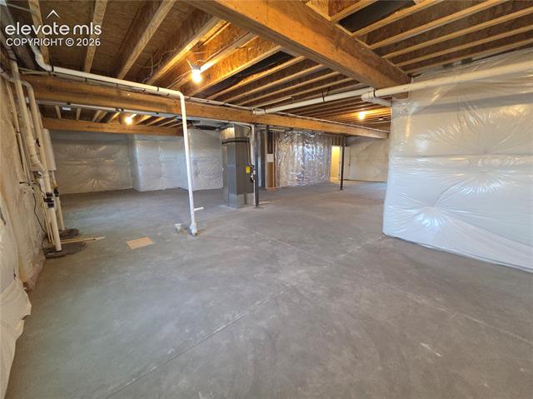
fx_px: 200
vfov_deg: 89.8
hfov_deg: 106.2
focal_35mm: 13
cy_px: 200
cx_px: 266
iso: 1000
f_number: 2.2
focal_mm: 2.2
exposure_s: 1/60
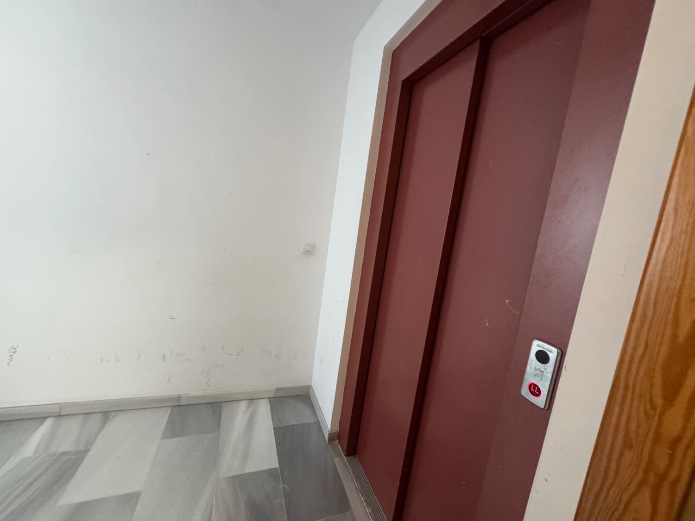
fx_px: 281
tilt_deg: -7.2
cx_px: 348
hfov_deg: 102.1
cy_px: 260
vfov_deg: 85.7
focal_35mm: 14
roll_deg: -7.6
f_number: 2.2
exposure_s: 1/50
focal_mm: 2.22
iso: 640
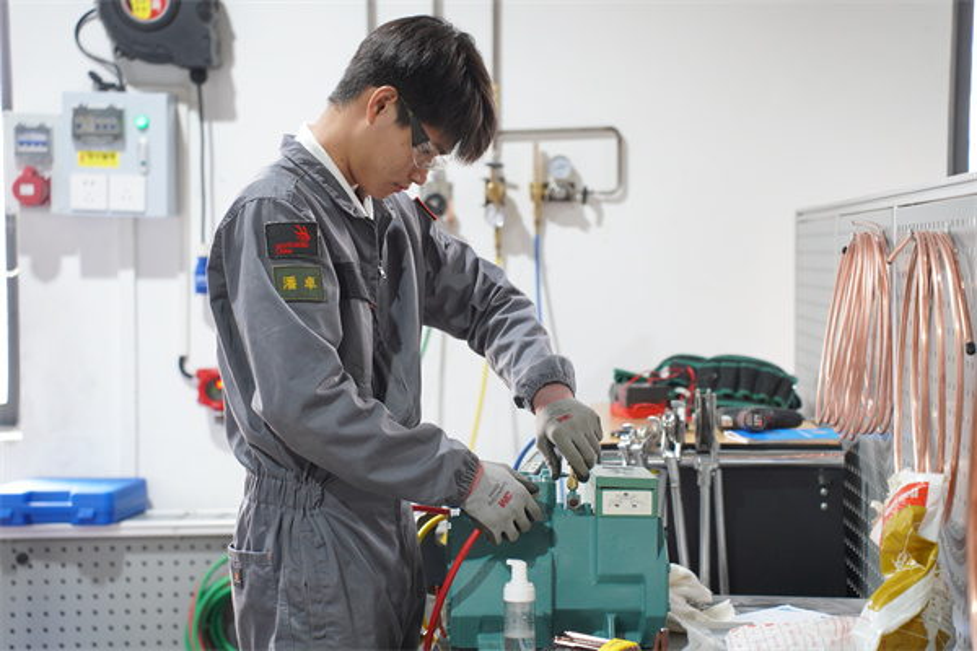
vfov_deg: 18.2
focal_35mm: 75
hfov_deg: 27.0
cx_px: 488
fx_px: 2035
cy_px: 326
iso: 1250
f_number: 3.2
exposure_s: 1/100
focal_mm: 75
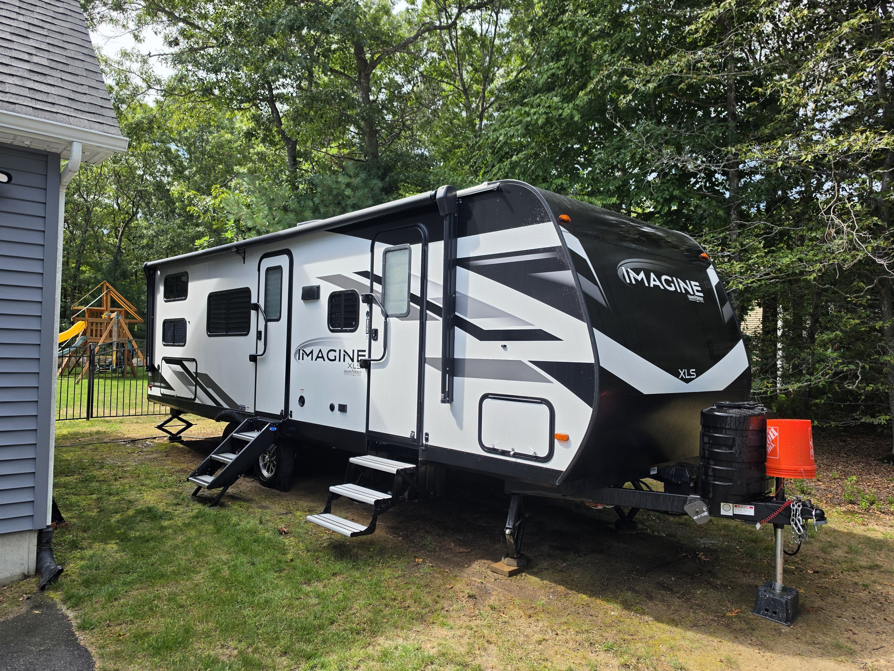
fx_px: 594
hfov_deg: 73.9
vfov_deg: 58.9
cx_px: 447
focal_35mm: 23
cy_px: 336
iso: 64
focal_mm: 6.5
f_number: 1.4
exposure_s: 1/3381
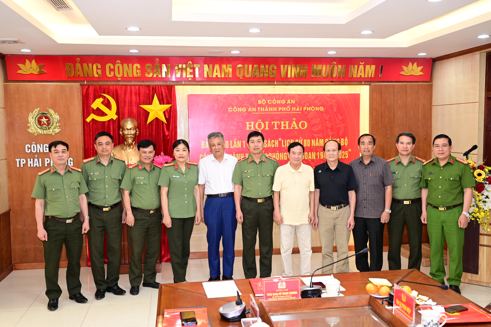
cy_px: 164
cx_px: 246
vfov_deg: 37.9
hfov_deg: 54.4
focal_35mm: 35
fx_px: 477
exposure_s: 1/100
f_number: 4
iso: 1600
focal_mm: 35
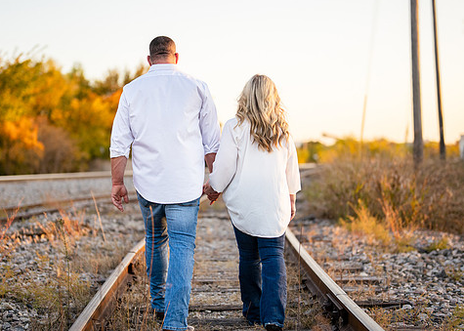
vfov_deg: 20.1
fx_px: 935
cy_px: 173
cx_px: 217
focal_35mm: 71
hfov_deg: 27.9
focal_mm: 50
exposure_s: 1/1600
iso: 160
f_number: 1.2
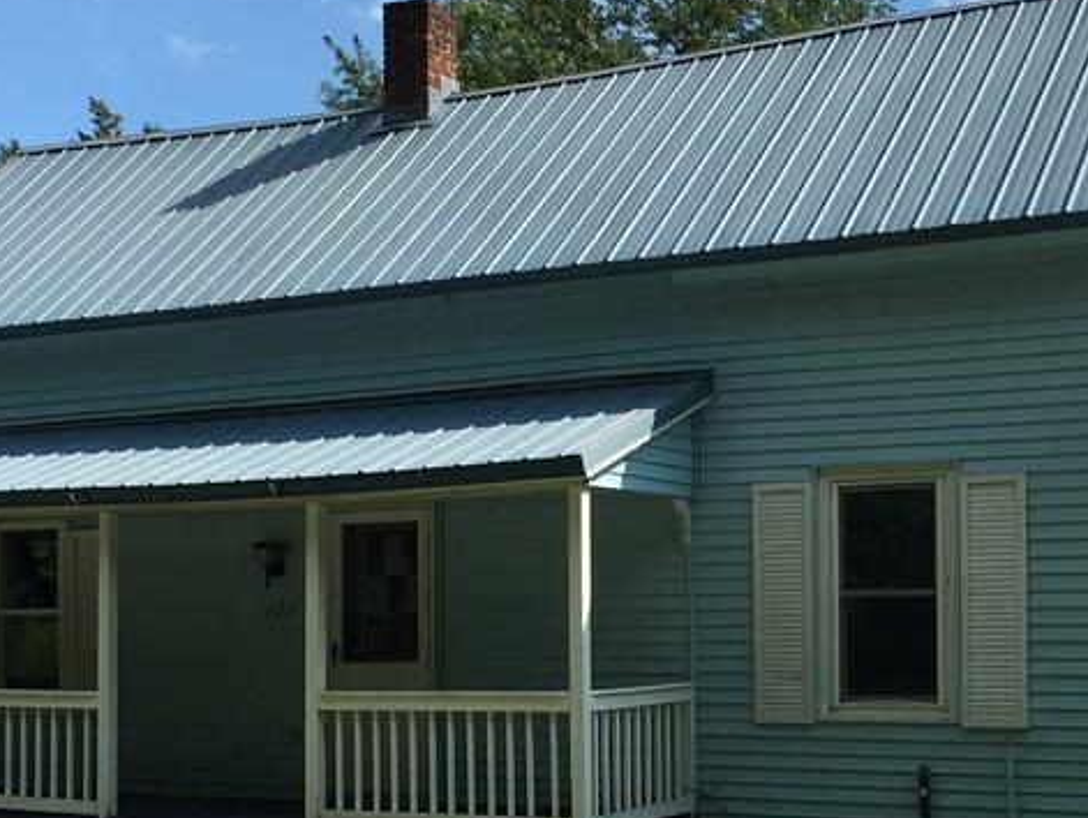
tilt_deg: +2.1
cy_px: 594
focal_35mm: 63
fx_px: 1982
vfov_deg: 23.1
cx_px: 654
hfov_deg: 30.6
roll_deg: +0.2
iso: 25
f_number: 2.2
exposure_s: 1/1425
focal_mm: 4.15
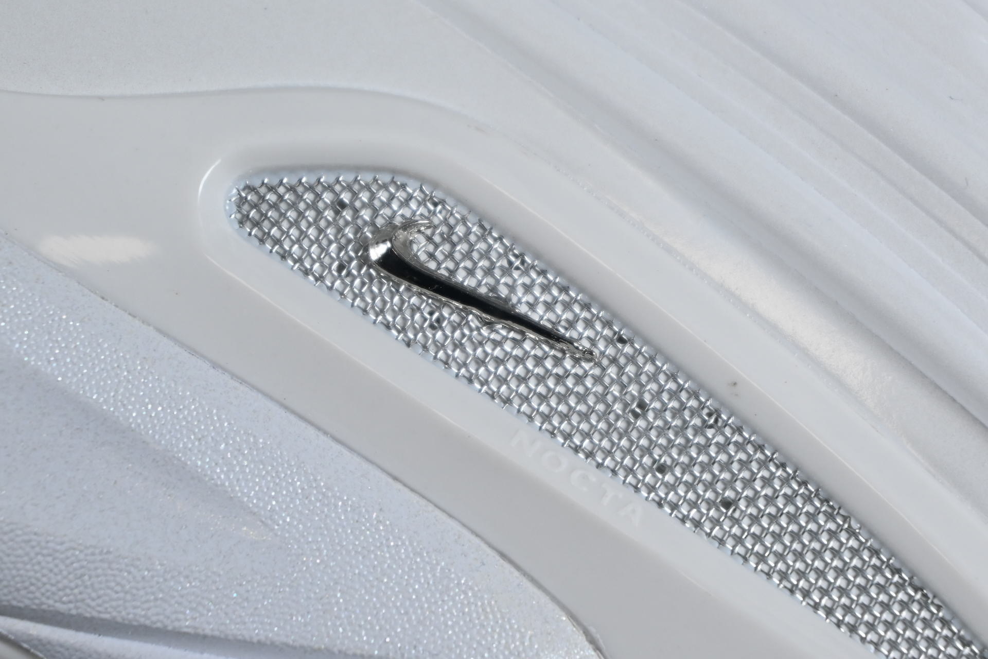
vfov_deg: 18.2
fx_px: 2058
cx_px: 494
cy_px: 330
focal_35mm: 75
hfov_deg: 27.0
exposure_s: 1/200
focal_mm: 50
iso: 400
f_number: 6.3
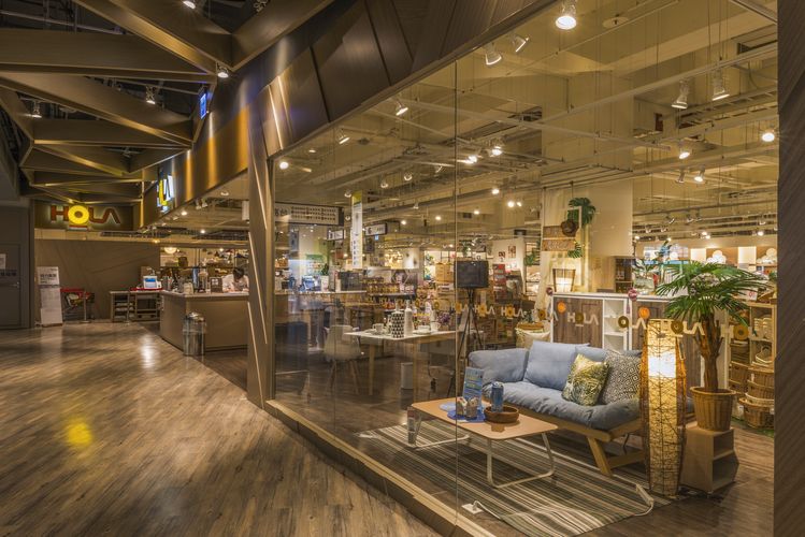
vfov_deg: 53.2
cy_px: 268
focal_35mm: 24
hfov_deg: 73.7
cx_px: 402
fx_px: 537
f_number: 19
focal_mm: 24
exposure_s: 1.6
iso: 100
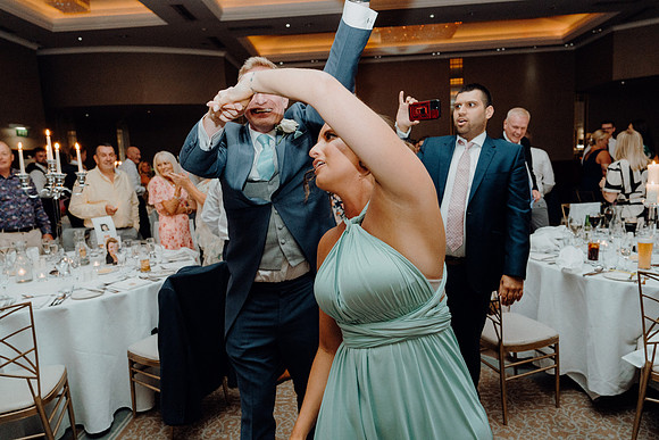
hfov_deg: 73.7
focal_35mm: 24
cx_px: 330
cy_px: 220
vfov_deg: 53.2
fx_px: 439
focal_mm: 24
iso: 2500
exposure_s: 1/160
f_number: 3.5
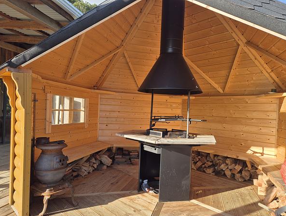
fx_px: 199
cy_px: 112
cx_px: 146
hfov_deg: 71.5
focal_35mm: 24
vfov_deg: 57.0
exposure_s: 1/572
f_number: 1.8
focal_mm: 5.4
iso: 25
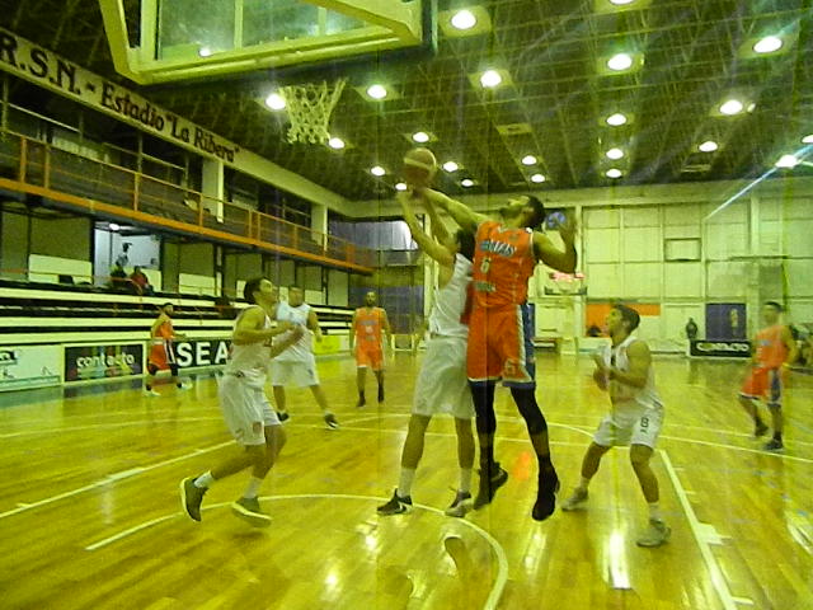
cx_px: 406
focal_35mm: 25
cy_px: 305
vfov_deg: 54.9
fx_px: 587
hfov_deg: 69.4
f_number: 3.1
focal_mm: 4.5
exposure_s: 1/100
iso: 1600
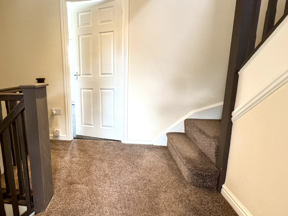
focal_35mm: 20
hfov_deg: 78.6
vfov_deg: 65.9
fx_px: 166
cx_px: 92
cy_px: 104
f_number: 2.2
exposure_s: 1/99
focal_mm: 2.22
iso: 320
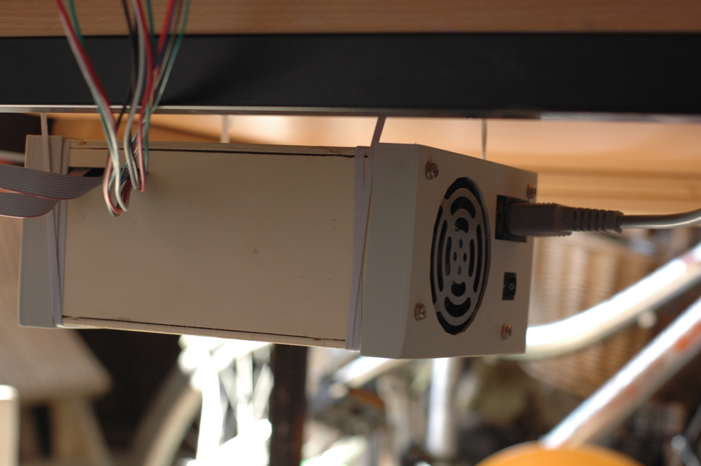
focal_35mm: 75
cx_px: 350
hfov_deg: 27.0
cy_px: 233
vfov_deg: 18.2
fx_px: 1459
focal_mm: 50
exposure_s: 1/60
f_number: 4.8
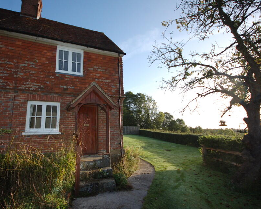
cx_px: 119
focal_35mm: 18
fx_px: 139
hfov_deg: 86.2
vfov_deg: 73.8
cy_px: 109
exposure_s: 1/500
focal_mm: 10
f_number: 4
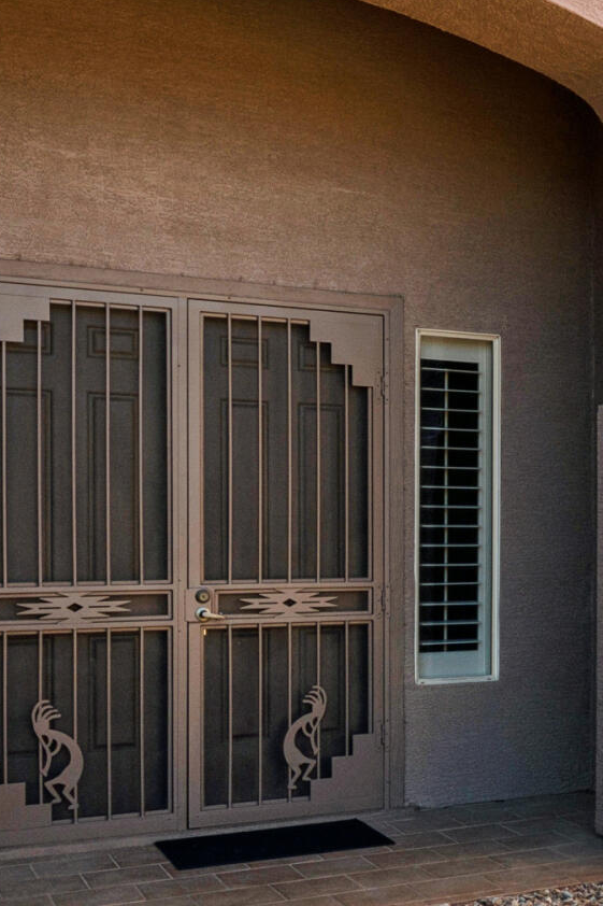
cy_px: 588
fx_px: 1433
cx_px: 839
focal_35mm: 57
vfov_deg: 34.8
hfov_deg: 21.0
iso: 100
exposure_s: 1/15
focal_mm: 16
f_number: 22
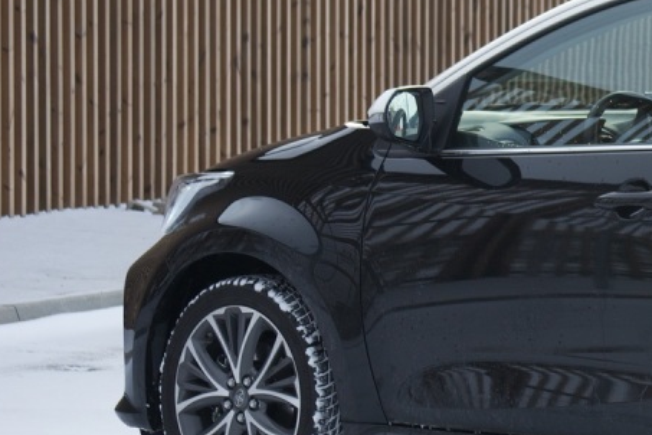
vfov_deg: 4.8
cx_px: 843
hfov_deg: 7.1
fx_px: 5179
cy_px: 238
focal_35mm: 286
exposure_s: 1/160
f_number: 6.3
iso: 100
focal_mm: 72
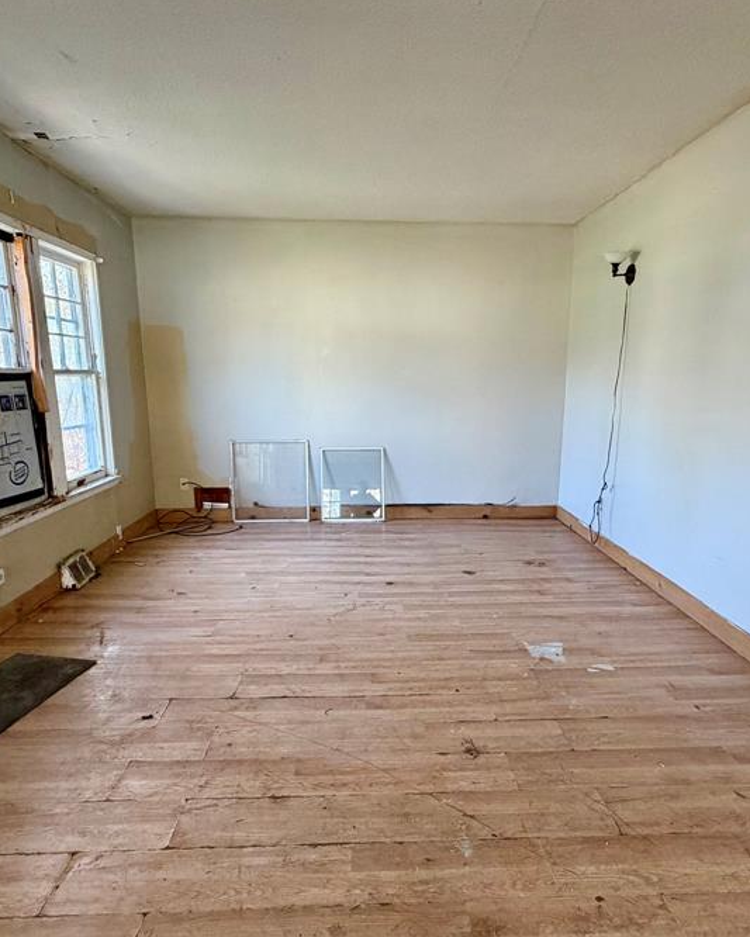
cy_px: 511
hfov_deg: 65.5
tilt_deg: -12.4
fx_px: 583
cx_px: 394
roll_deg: +0.3
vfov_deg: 77.4
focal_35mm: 21
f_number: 2.2
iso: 320
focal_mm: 2.22
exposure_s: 1/73
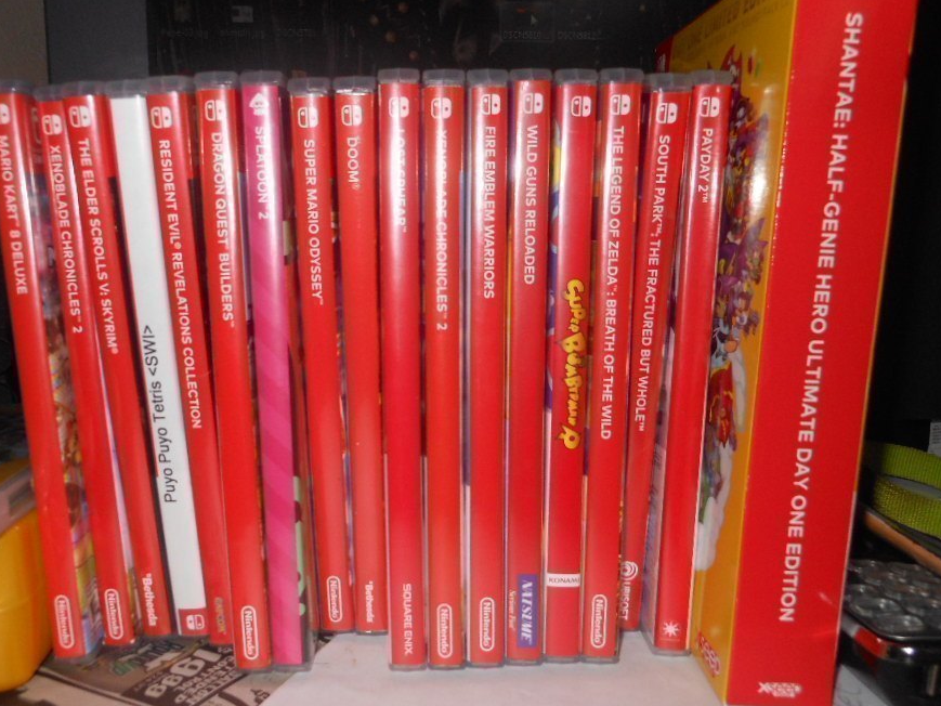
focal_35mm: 33
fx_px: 897
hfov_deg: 55.2
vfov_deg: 42.9
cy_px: 377
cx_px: 409
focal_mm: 5
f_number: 10.4
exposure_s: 1/25
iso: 200
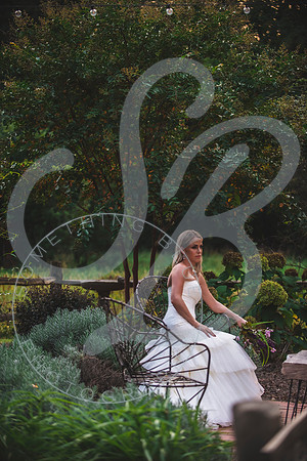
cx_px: 154
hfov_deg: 14.4
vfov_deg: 21.5
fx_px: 1215
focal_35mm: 95
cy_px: 230
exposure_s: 1/400
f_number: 2.8
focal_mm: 95
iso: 500
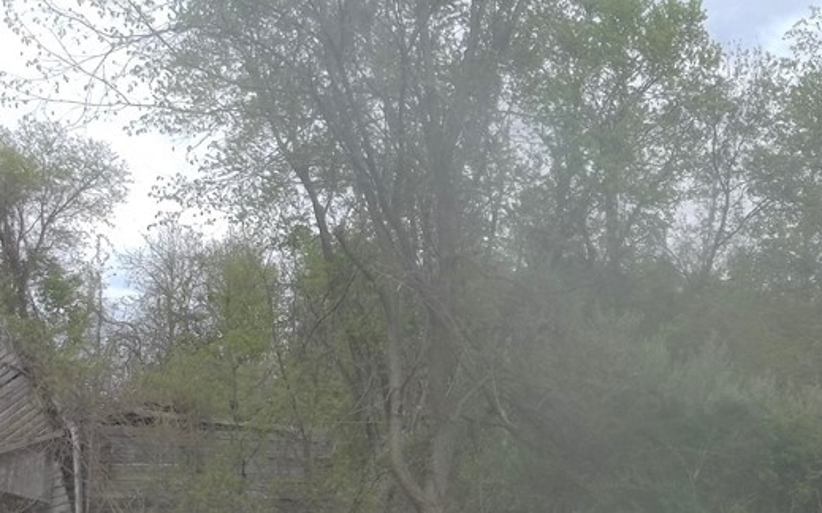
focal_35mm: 69
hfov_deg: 29.5
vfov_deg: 18.8
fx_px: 1545
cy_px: 339
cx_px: 581
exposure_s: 1/100
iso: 80
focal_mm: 5.9
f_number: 8
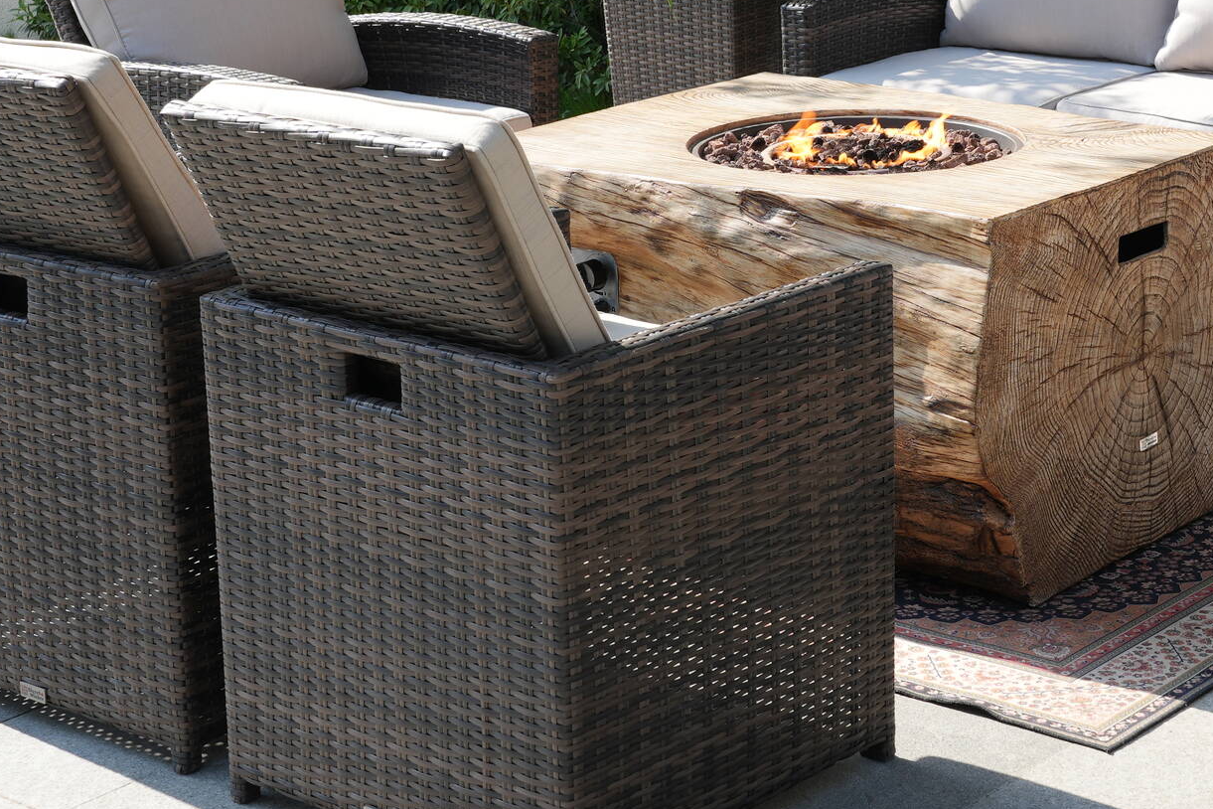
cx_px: 920
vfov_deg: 15.8
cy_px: 184
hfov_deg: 23.4
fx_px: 2897
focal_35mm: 86
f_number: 8
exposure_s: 1/80
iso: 100
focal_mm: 35
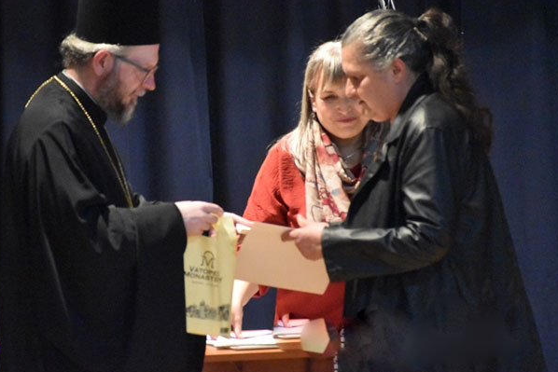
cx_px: 248
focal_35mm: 414
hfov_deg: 5.0
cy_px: 186
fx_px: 6418
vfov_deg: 3.3
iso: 12800
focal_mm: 220
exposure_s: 1/200
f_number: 5.6
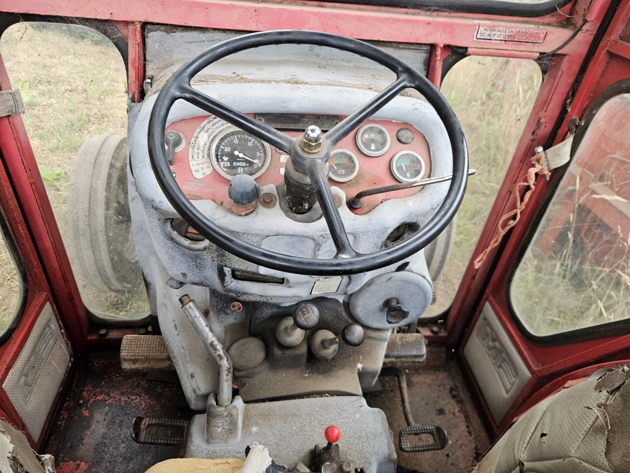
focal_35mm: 23
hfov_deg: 73.9
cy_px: 236
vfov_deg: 58.9
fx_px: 419
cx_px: 315
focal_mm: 5.4
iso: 200
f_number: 1.8
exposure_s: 1/180
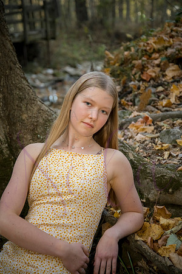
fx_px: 591
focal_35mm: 78
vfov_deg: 26.0
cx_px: 91
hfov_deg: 17.5
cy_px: 137
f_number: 4.5
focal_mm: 78
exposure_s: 1/320
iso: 800
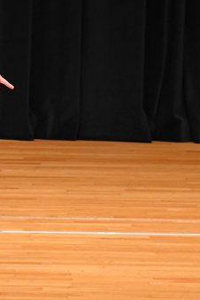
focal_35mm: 583
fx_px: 4858
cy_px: 75
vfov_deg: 3.5
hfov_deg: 2.4
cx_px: -103
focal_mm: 170
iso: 4000
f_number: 5.6
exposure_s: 1/400
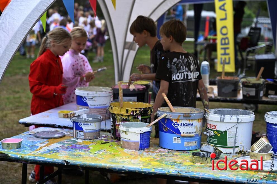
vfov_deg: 19.4
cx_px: 138
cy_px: 92
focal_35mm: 70
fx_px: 538
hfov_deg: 28.9
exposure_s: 1/200
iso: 200
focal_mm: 70
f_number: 3.5
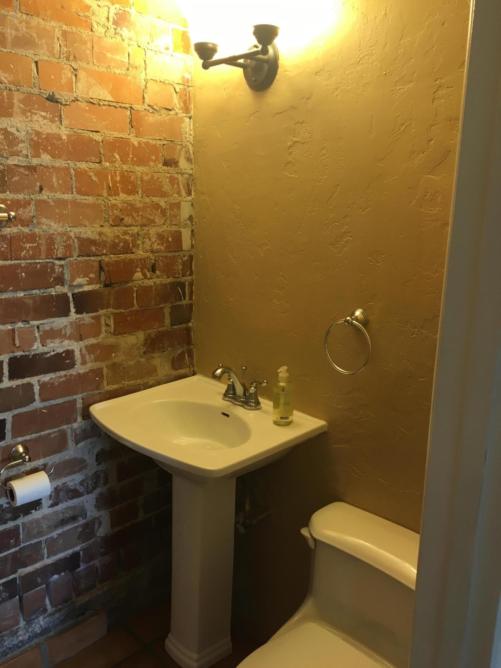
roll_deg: -1.2
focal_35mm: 29
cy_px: 334
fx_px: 560
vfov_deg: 61.7
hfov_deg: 48.2
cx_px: 250
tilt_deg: -13.1
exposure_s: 1/30
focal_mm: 4.15
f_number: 2.2
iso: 50
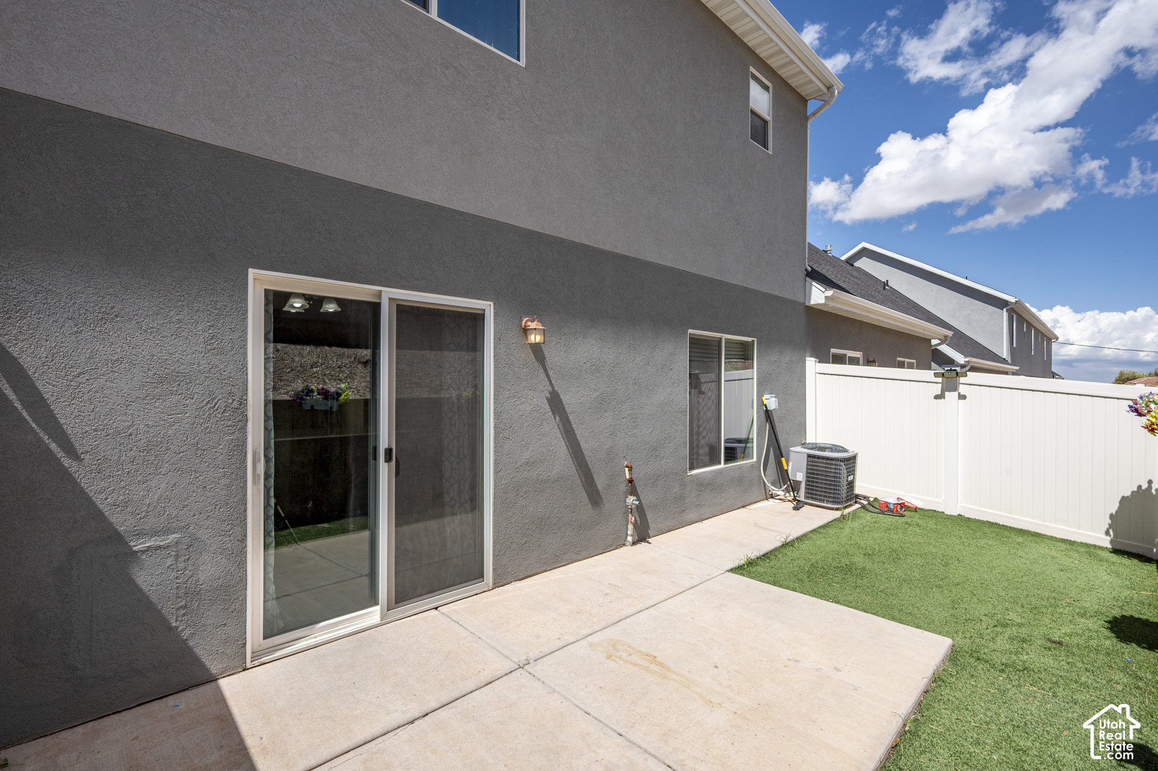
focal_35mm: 16
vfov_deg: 72.0
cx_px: 579
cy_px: 386
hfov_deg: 95.0
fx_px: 531
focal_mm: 16.5
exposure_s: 1/400
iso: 320
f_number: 14
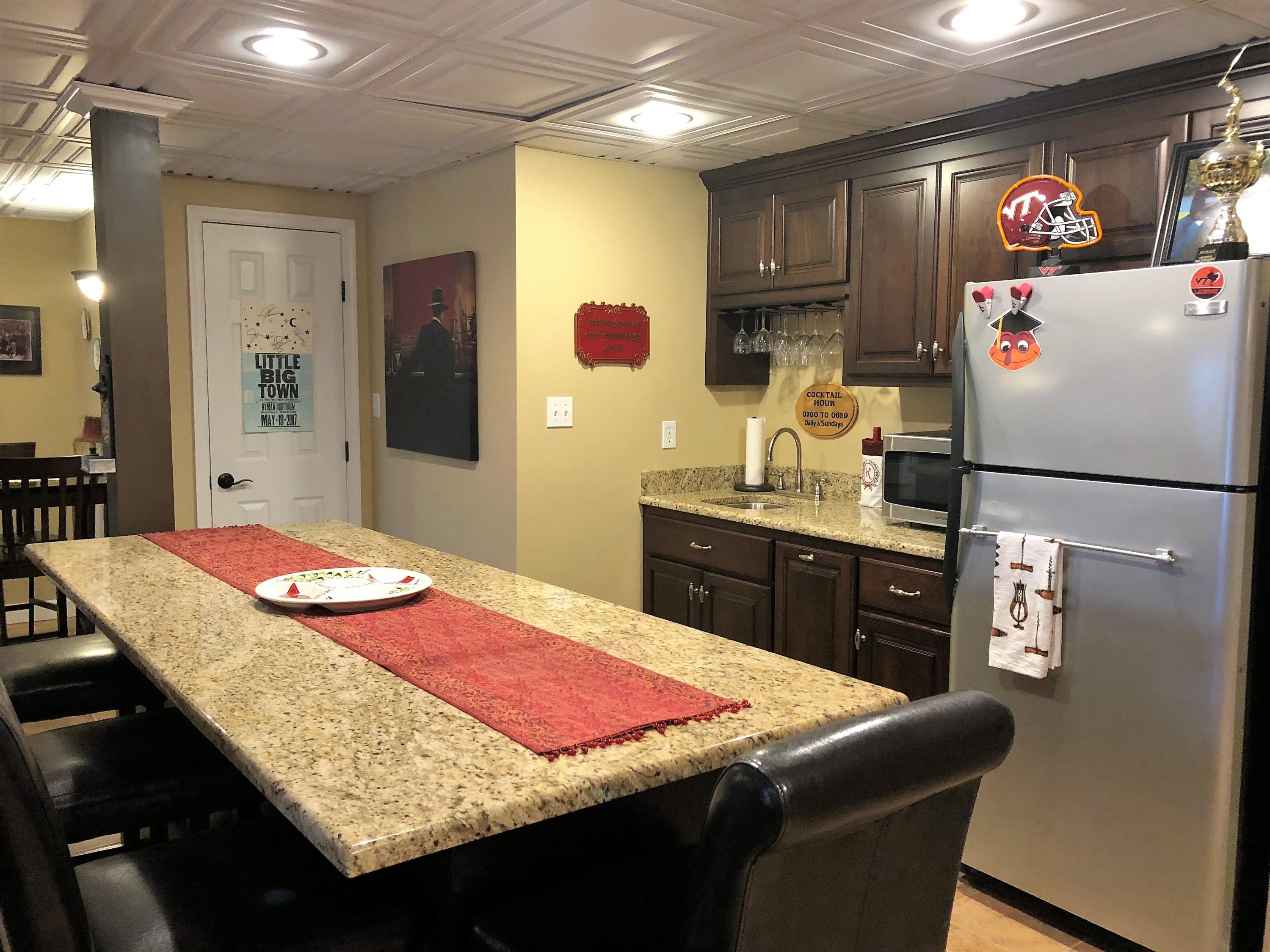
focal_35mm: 28
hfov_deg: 63.4
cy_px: 476
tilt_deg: -5.2
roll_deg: +0.2
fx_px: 1027
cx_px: 635
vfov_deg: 49.7
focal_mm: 3.99
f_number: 1.8
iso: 80
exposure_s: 1/15
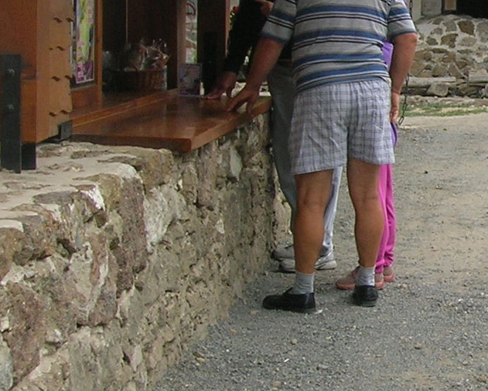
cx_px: 610
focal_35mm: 110
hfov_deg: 16.6
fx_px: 1589
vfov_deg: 14.0
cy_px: 130
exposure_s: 1/133
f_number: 4.9
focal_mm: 5.7
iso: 50
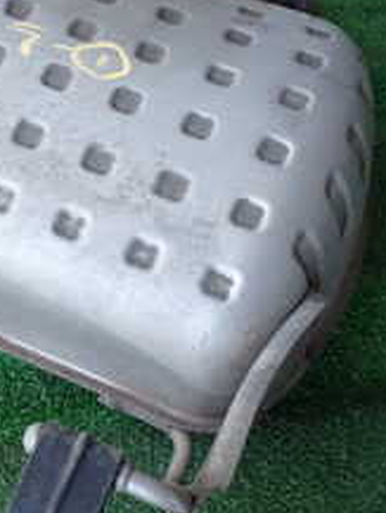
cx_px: -178
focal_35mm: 69
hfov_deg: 19.0
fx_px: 1025
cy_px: 182
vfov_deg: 28.0
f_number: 2.8
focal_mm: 4.5
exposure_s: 1/80
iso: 100
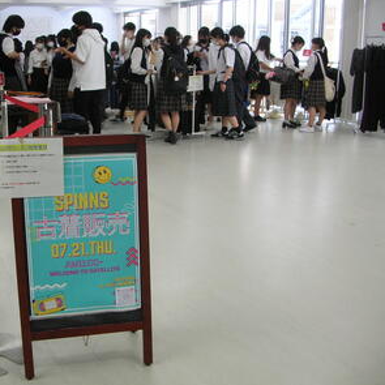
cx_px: 134
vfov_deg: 40.0
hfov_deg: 39.6
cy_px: 193
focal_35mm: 42
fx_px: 528
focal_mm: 5.8
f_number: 2.8
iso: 50
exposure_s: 1/10.2
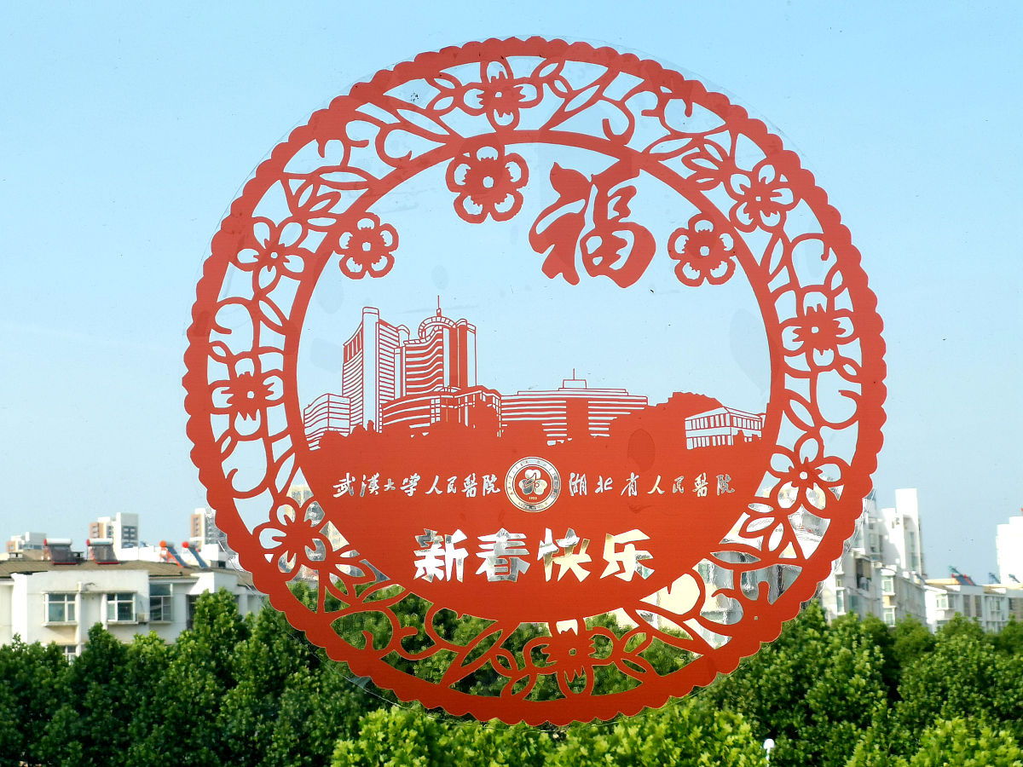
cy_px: 384
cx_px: 512
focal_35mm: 82
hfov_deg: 23.8
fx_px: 2423
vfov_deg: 18.0
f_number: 2.4
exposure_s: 1/591
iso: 50
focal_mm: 7.48
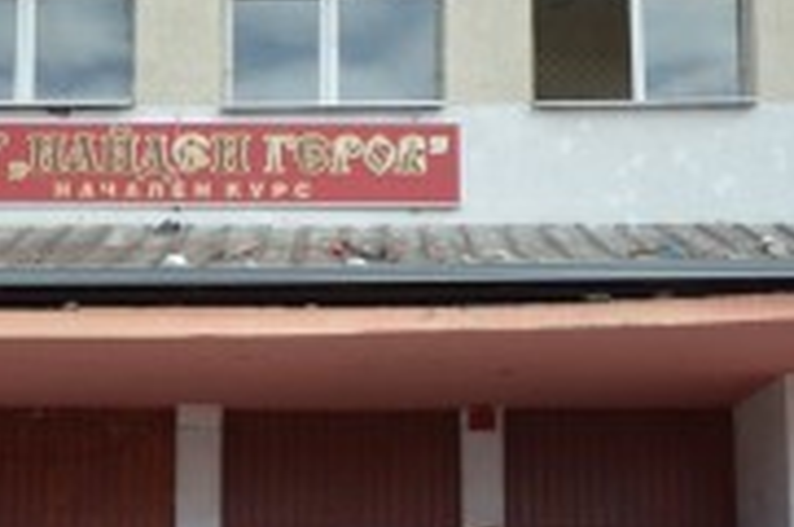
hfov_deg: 21.9
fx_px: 2048
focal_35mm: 93
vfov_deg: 14.6
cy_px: 279
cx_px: 294
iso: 1600
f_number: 4
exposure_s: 1/8000
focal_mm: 28
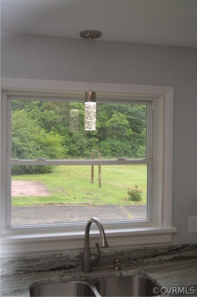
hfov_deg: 31.8
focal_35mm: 42
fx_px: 346
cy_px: 148
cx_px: 98
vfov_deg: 46.5
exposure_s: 1/125
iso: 110
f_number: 4.5
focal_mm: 28
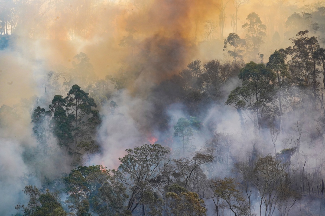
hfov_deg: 8.6
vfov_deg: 5.7
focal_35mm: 240
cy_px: 108
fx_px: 2166
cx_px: 162
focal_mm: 240
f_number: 11
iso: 2000
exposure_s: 1/800
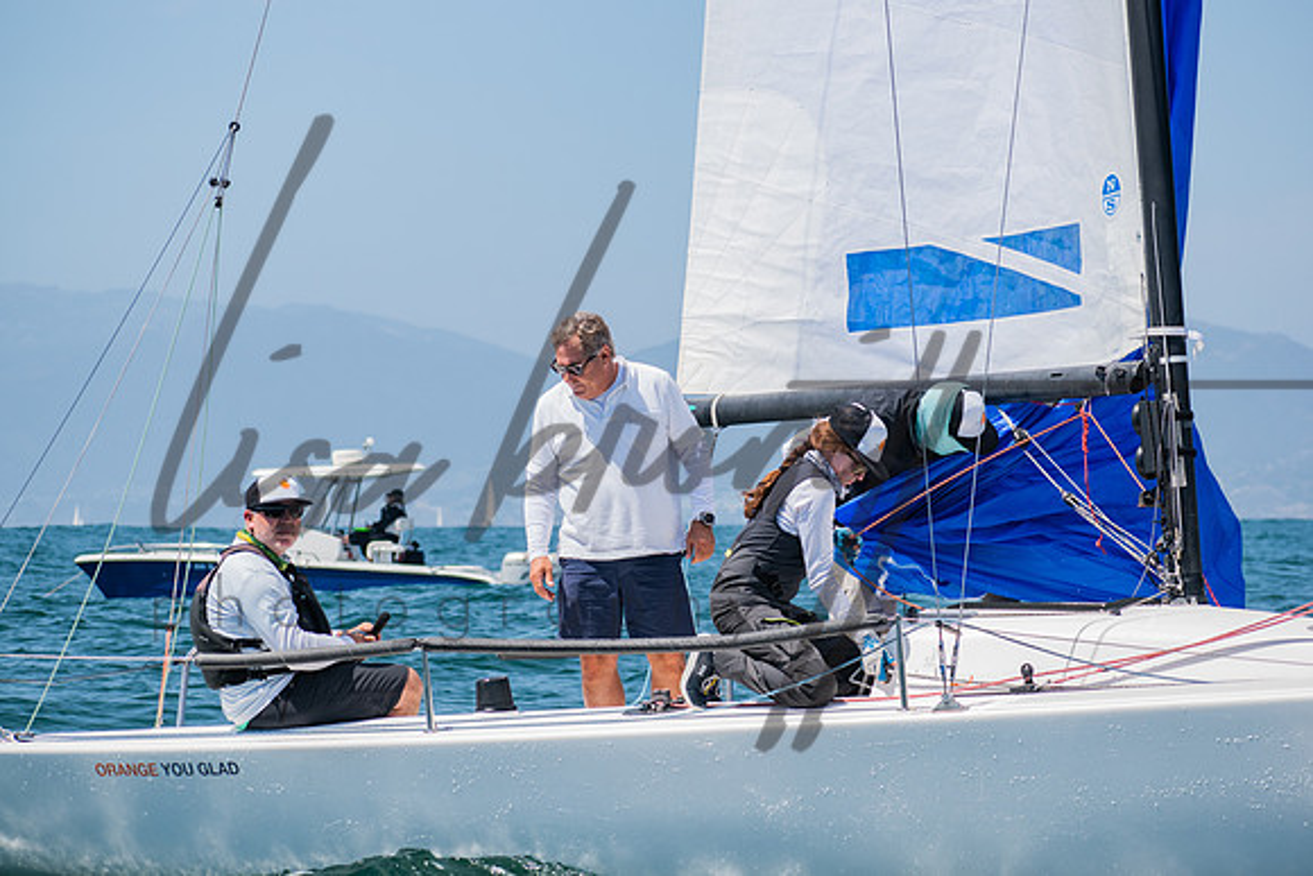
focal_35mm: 156
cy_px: 438
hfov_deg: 13.2
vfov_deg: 8.8
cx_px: 656
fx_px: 5675
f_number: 6.3
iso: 200
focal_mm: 98
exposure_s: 1/1000
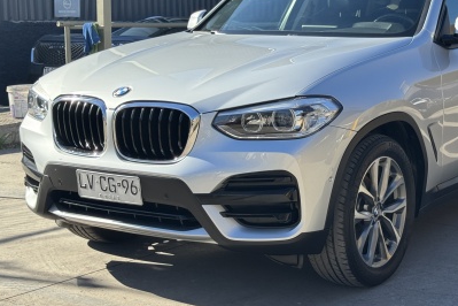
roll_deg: +0.1
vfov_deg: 18.2
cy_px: 123
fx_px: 954
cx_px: 302
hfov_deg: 26.9
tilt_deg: -6.6
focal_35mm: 75
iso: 64
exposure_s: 1/1427
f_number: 1.78
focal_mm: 6.76
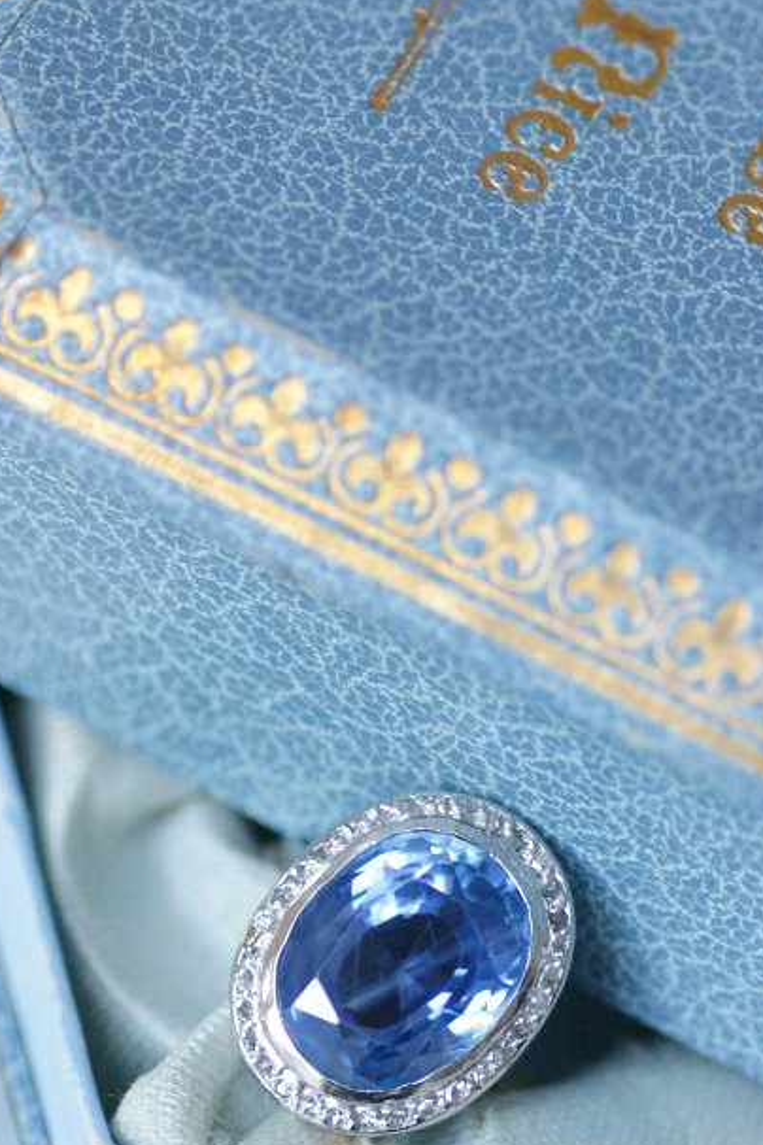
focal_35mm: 208
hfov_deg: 6.6
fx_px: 6612
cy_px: 930
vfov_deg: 9.9
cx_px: 365
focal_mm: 70
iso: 800
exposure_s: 1/100
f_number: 2.8
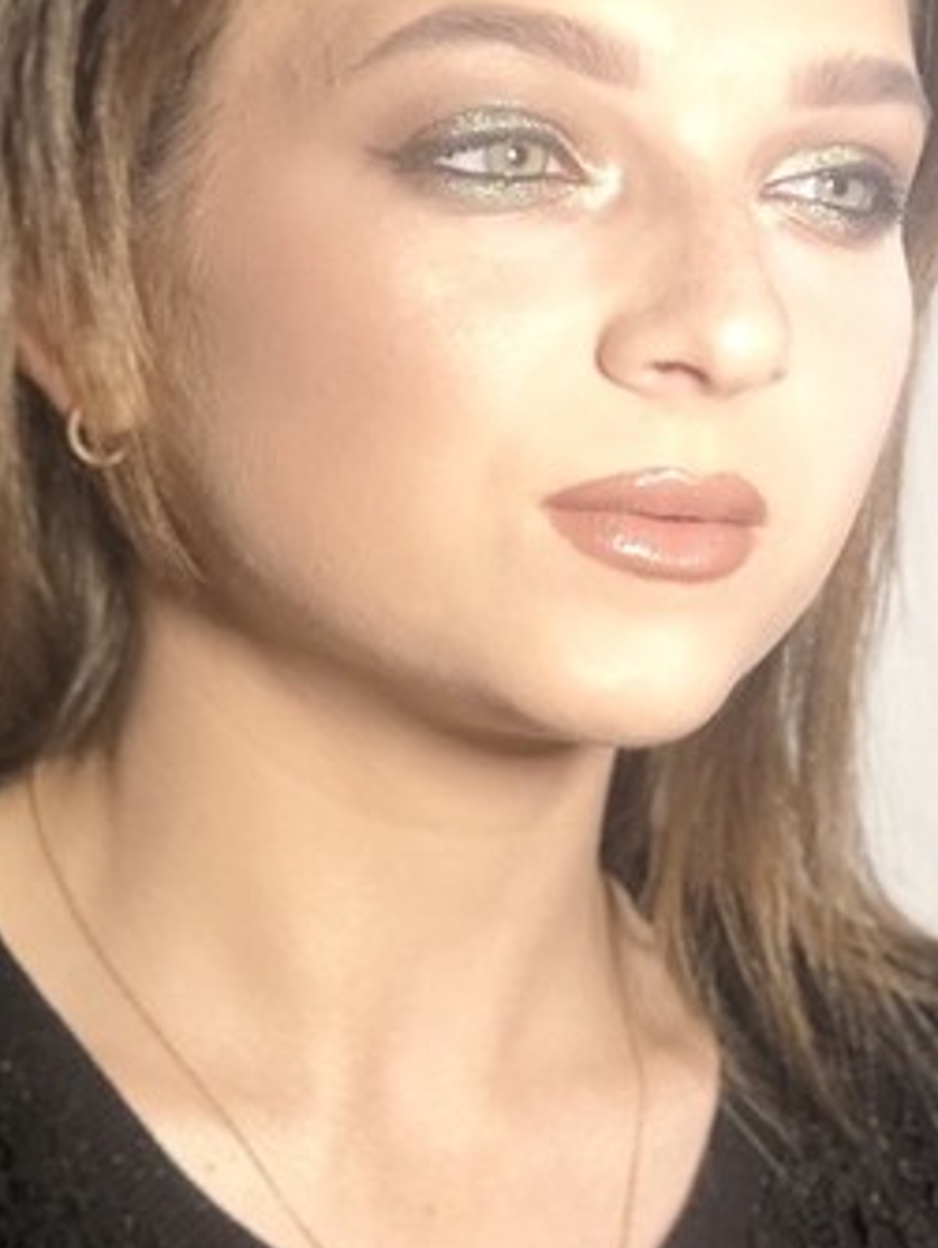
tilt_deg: -8.5
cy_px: 710
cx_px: 533
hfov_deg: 12.6
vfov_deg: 16.7
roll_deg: +0.1
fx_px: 4258
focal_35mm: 118
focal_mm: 6.6
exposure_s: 1/30
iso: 125
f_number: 2.8
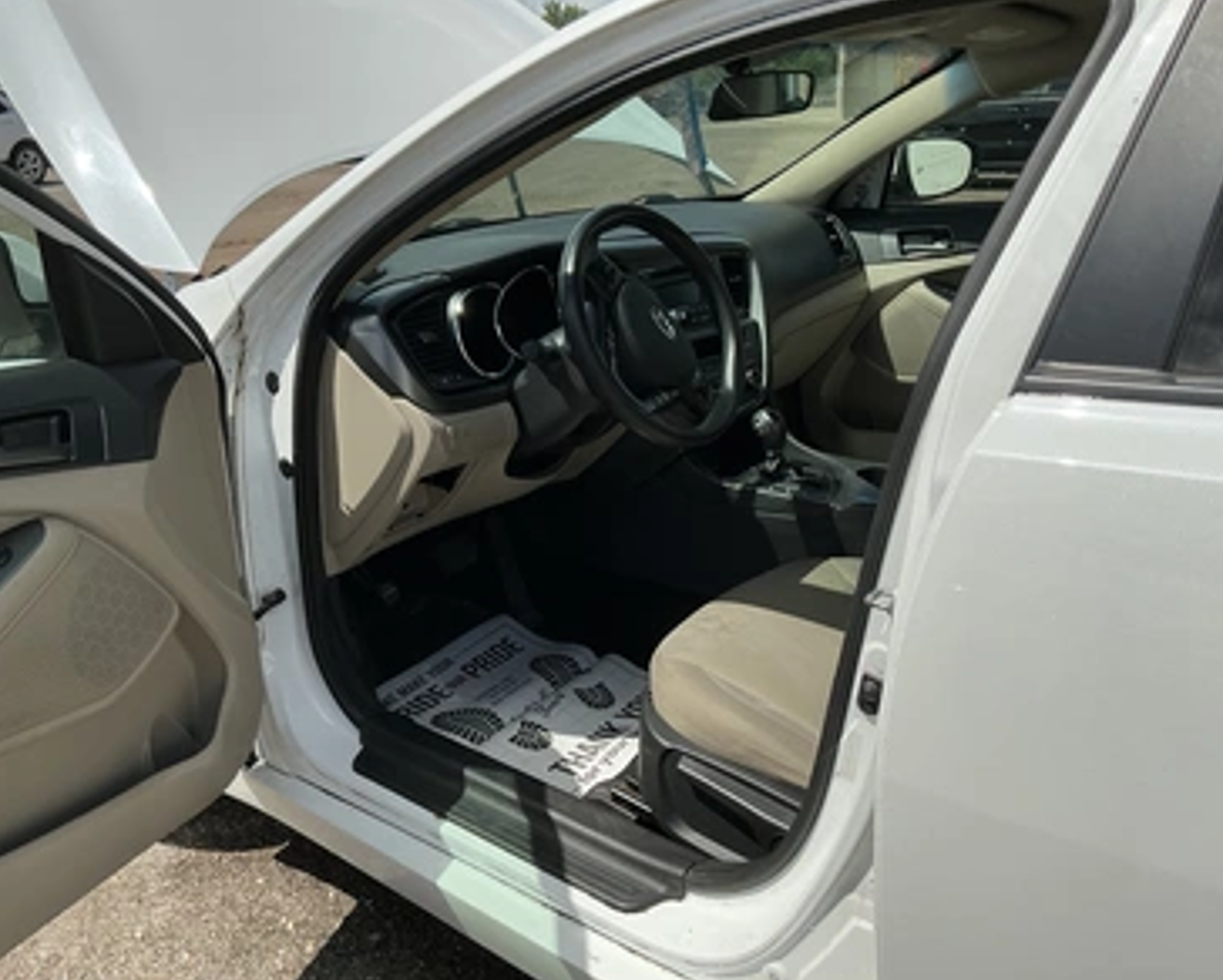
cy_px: 483
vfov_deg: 48.6
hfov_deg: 58.7
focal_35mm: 30
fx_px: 1087
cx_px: 585
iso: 25
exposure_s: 1/2667
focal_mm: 3
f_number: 1.8
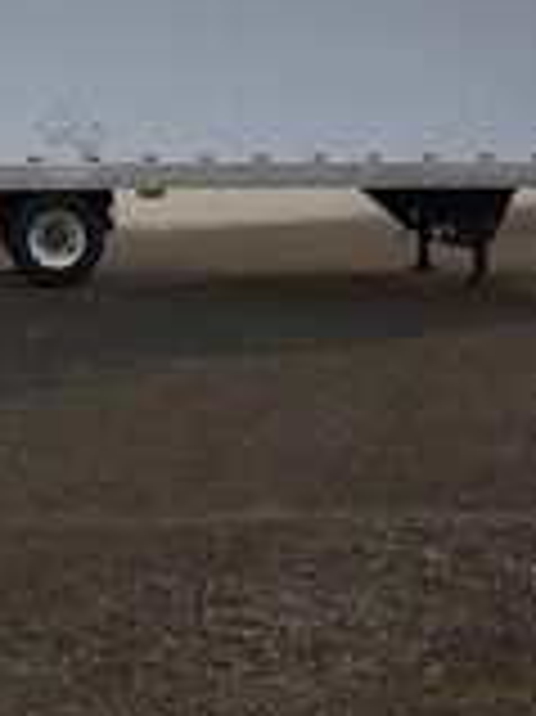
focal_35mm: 73
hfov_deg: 19.9
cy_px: 77
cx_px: 99
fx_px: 1509
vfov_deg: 25.9
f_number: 1.8
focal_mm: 3
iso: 25
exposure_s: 1/2141
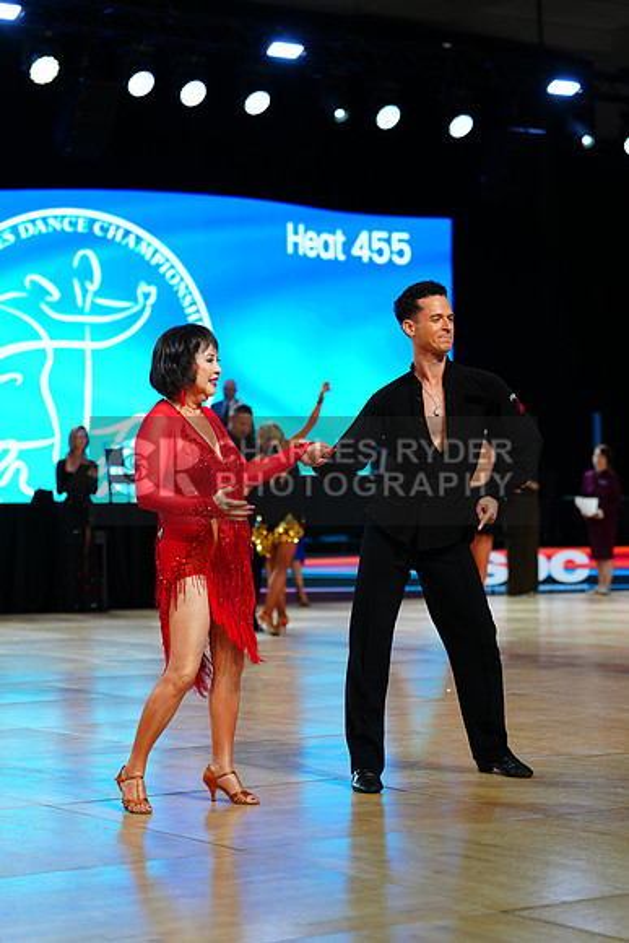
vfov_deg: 24.2
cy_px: 472
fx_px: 2200
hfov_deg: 16.3
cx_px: 314
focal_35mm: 84
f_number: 2.8
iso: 500
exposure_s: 1/400
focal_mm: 84
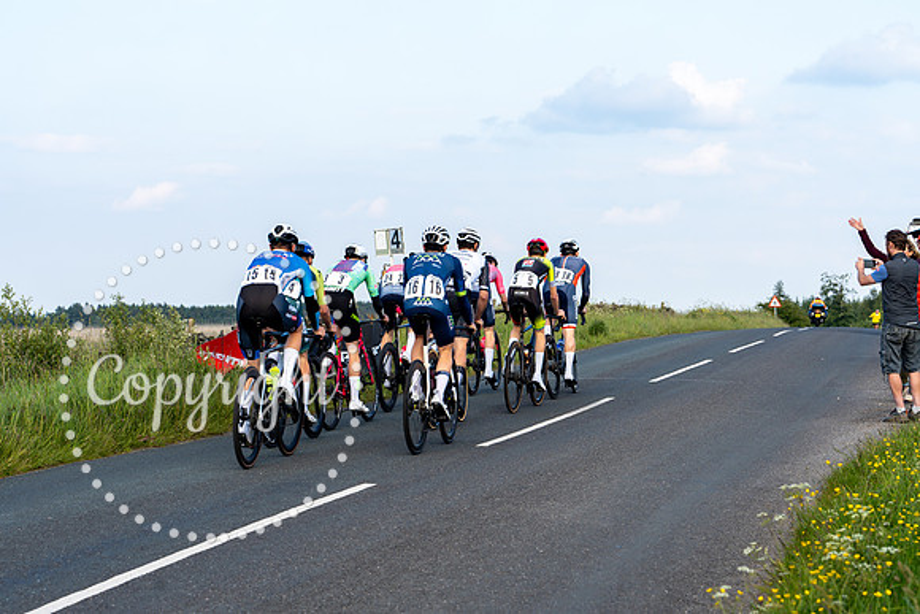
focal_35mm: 76
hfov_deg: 26.6
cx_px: 460
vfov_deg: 18.0
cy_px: 307
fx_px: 1943
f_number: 6.3
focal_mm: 76
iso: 200
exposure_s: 1/320
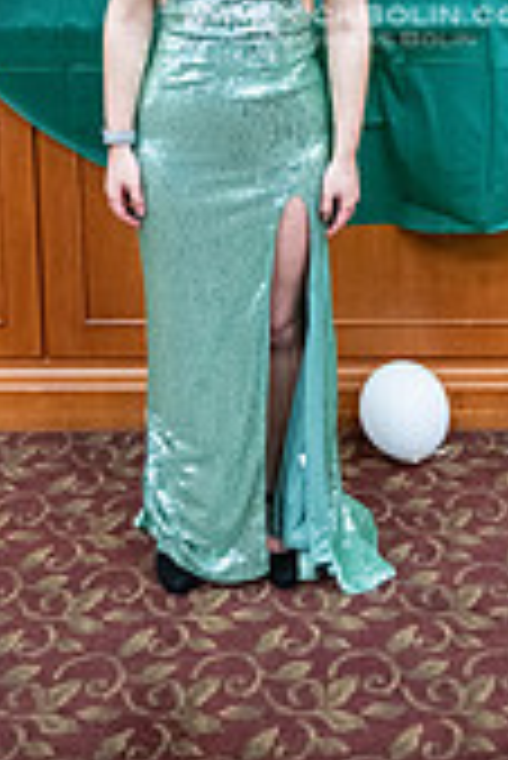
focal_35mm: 64
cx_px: 364
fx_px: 1352
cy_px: -81
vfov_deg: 28.5
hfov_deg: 21.2
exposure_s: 1/125
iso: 6400
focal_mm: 24
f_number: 4
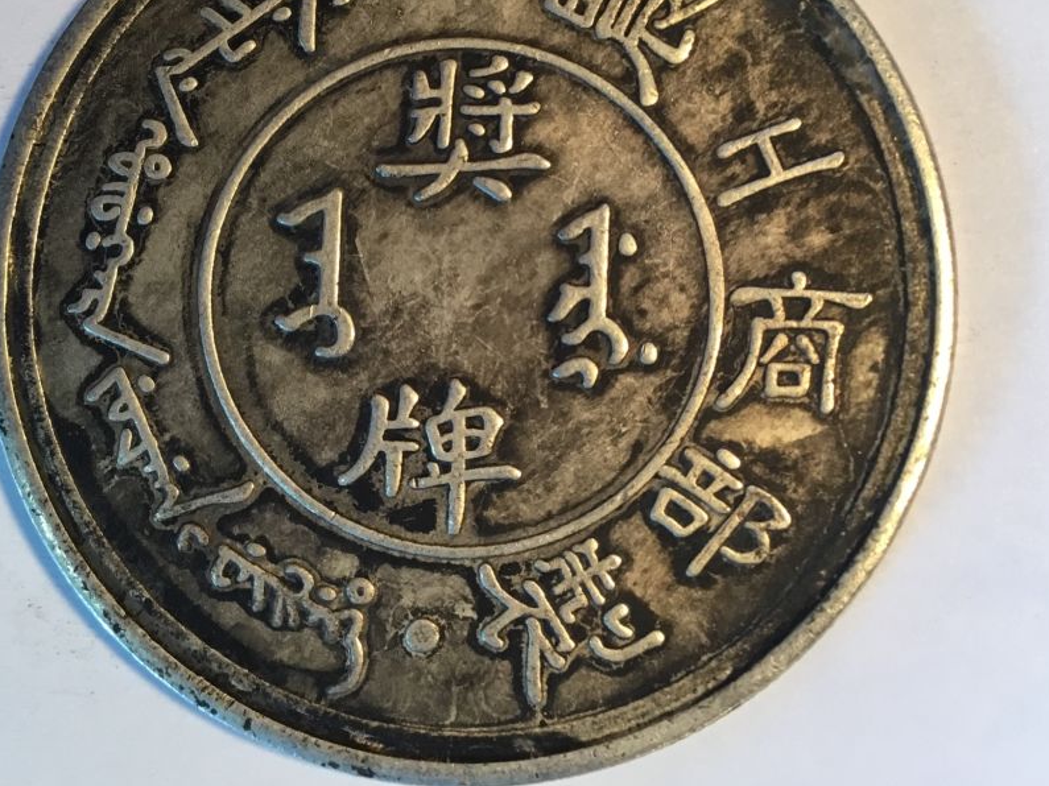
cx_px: 480
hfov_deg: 47.8
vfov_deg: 36.6
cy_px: 302
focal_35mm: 39
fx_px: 1182
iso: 64
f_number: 2.4
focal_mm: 3.3
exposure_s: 1/30
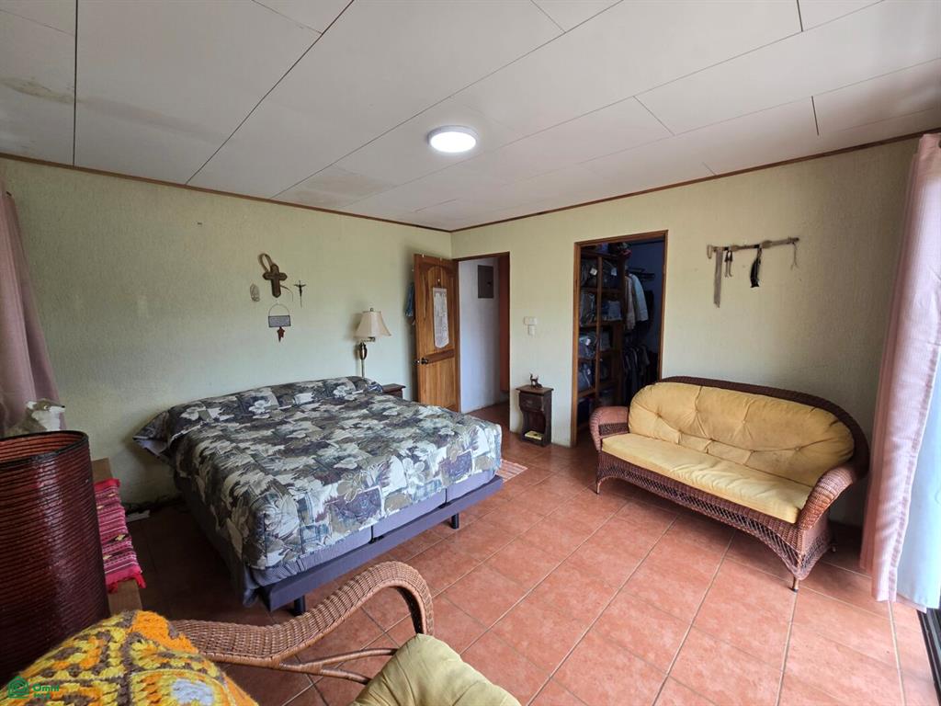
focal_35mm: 13
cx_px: 470
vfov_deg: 89.9
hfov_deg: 106.2
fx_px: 353
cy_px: 353
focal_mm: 2.2
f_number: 2.2
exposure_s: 1/60
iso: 50
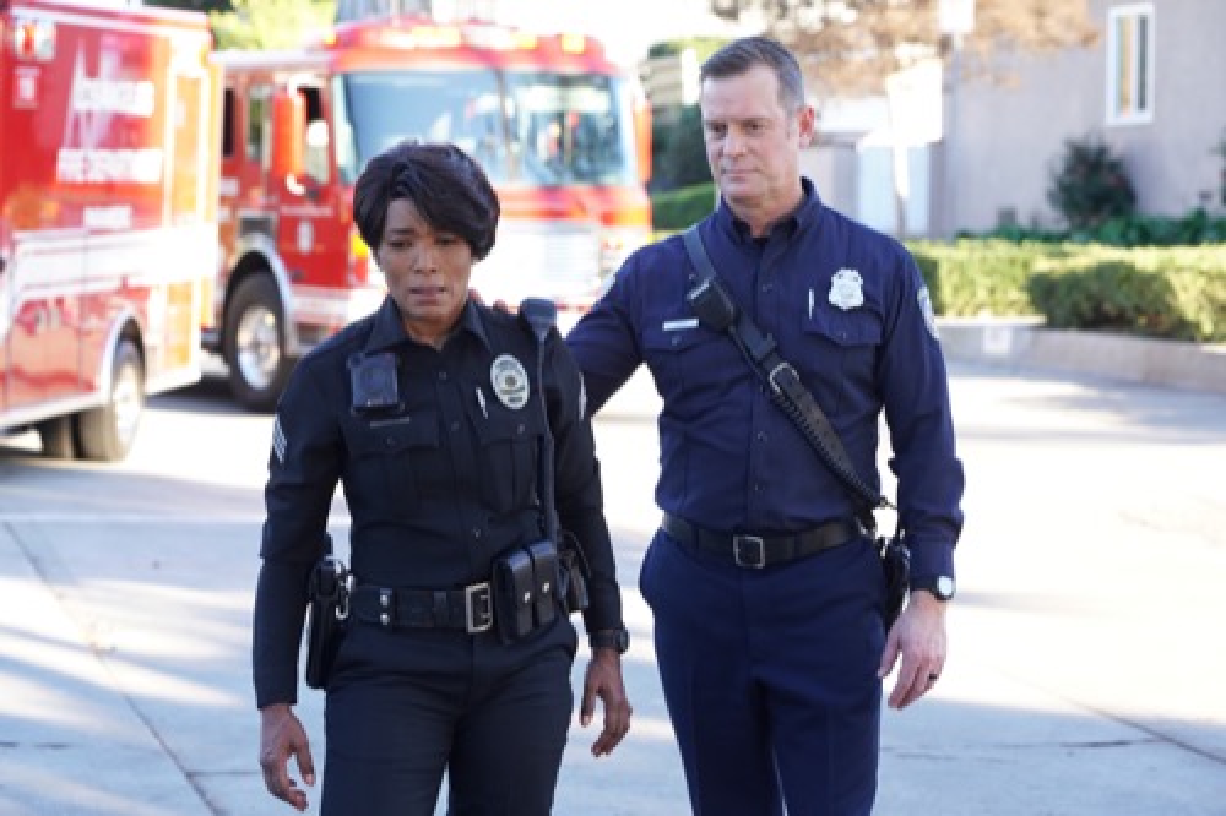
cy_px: 408
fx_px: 3574
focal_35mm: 105
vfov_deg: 13.0
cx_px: 613
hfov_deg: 19.5
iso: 1600
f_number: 5.6
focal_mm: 105
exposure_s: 1/320
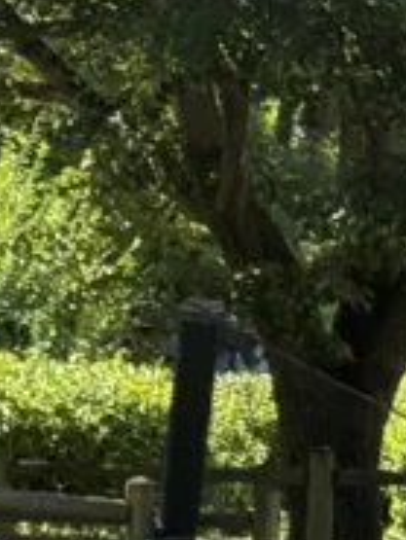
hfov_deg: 5.6
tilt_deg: -11.5
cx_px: -231
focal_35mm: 265
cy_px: 879
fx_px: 4139
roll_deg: +1.2
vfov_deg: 7.3
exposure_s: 1/802
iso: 80
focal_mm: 6.76
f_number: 1.78
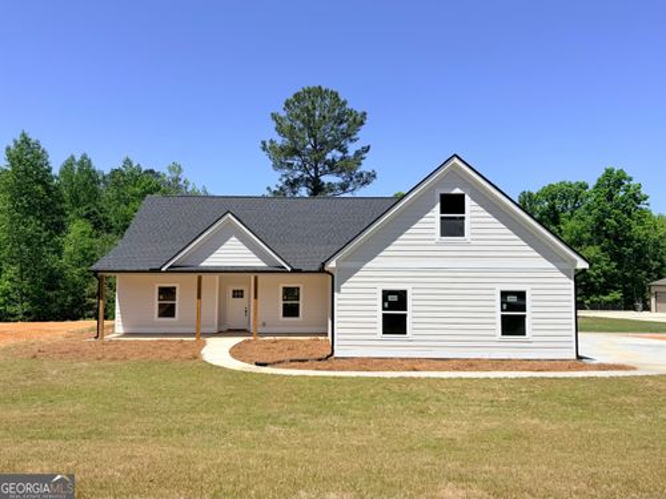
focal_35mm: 24
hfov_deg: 71.6
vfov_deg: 56.8
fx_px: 462
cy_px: 250
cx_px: 333
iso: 80
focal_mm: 6.76
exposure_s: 1/6173
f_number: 1.78
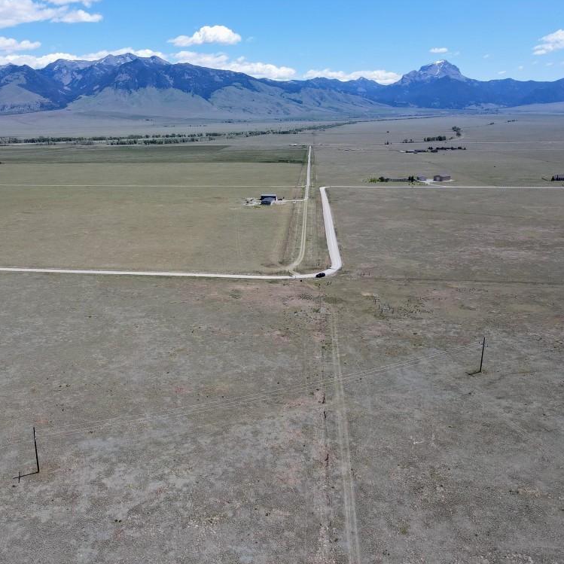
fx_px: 535
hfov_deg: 55.1
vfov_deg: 55.6
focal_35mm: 29
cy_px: 276
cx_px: 217
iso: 100
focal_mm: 4.5
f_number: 2.8
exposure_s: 1/640
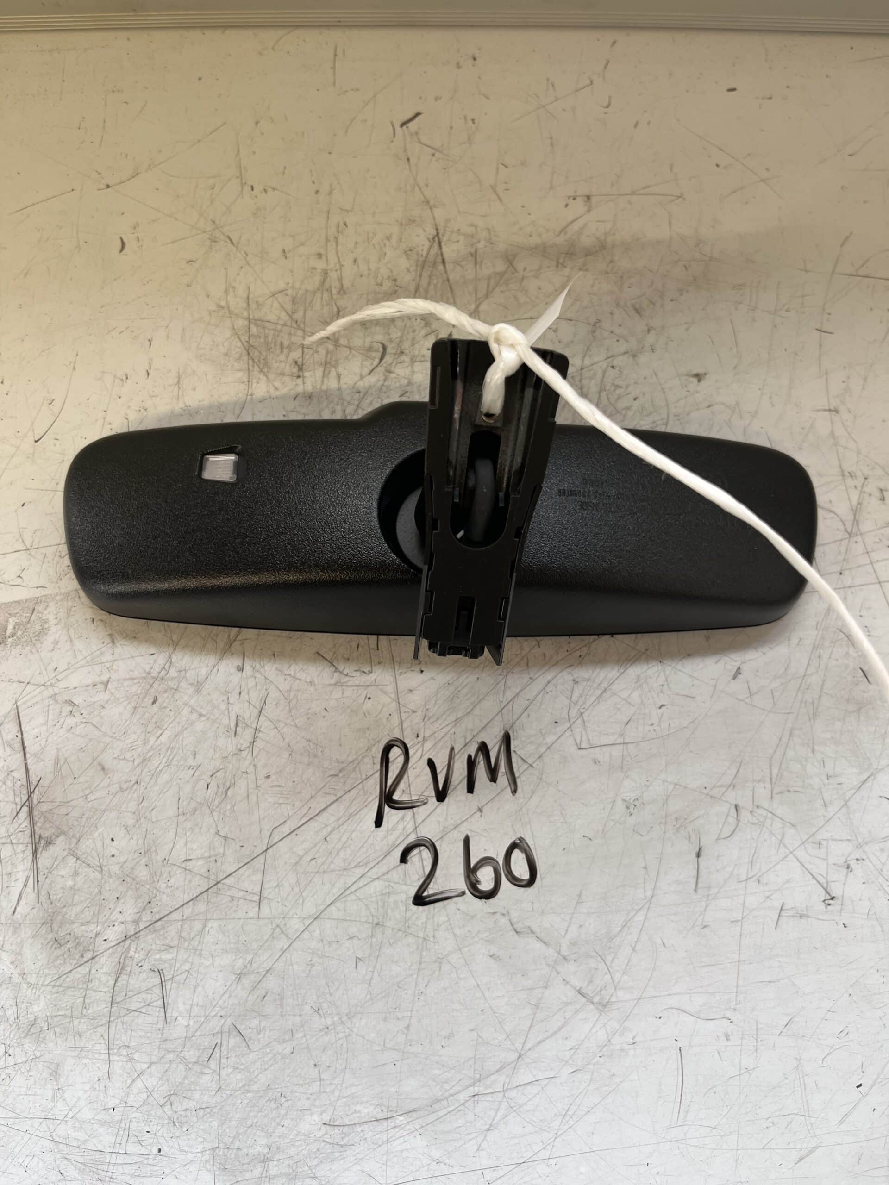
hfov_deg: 53.1
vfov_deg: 67.3
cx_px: 444
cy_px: 592
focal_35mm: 26
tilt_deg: -74.1
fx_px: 890
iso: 64
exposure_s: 1/122
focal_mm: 5.1
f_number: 1.6
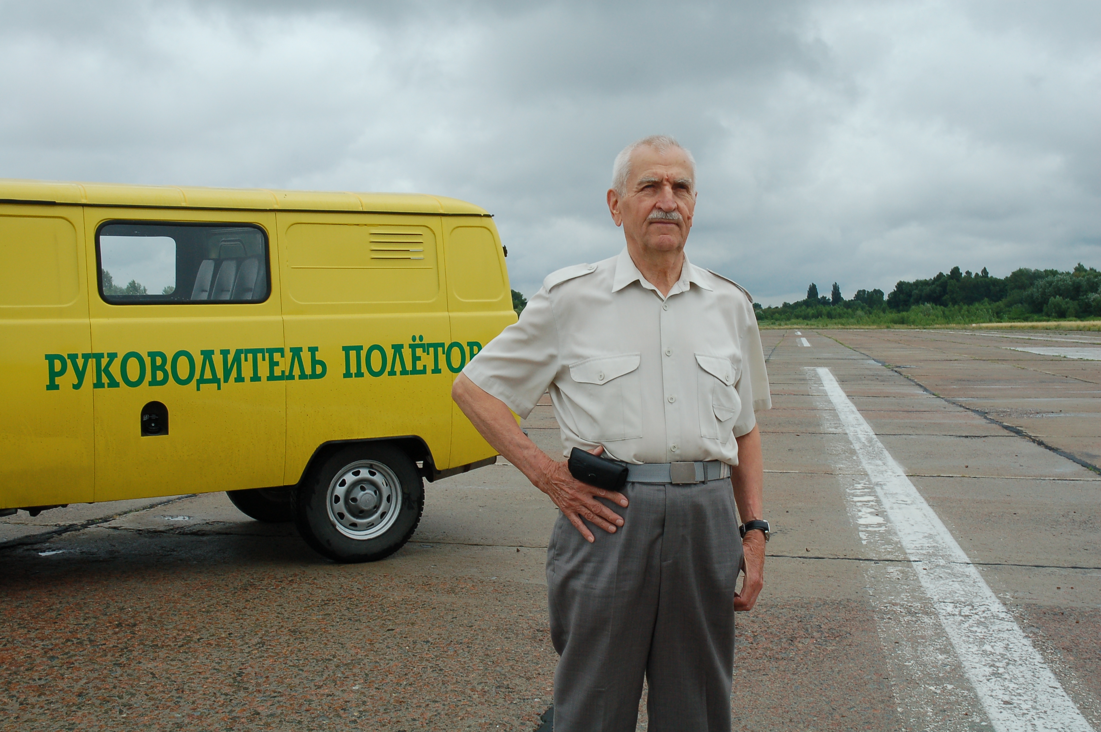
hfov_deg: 48.0
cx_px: 550
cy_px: 366
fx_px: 1238
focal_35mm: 40
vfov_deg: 33.0
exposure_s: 1/80
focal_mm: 27
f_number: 11
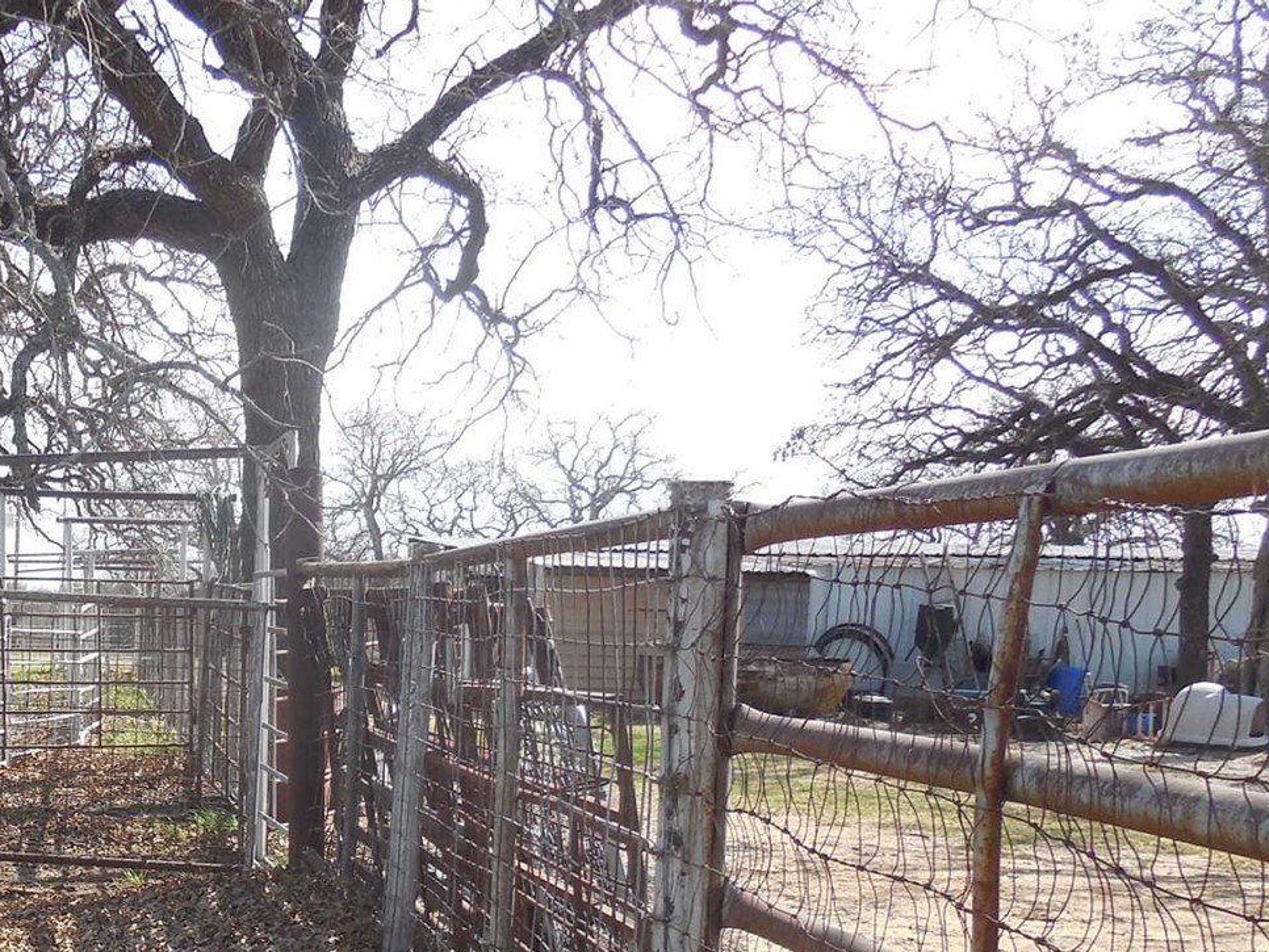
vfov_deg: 26.4
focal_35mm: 53
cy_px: 905
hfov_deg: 34.0
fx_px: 1943
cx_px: 97
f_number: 3.1
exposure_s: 1/640
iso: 125
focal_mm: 4.5
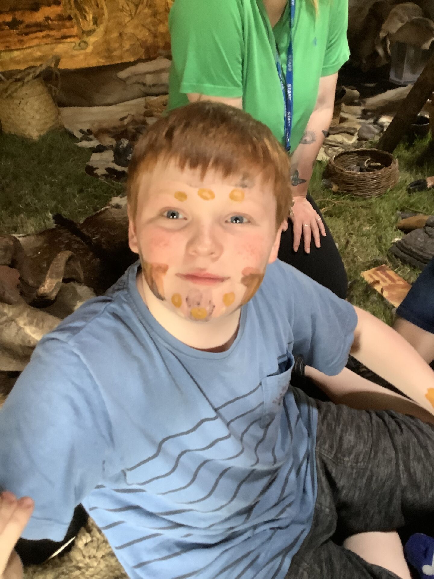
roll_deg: +5.9
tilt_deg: -34.6
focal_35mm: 31
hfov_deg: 45.4
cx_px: 217
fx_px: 518
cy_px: 290
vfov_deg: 58.4
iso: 200
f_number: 2.4
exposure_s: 1/50
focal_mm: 3.3
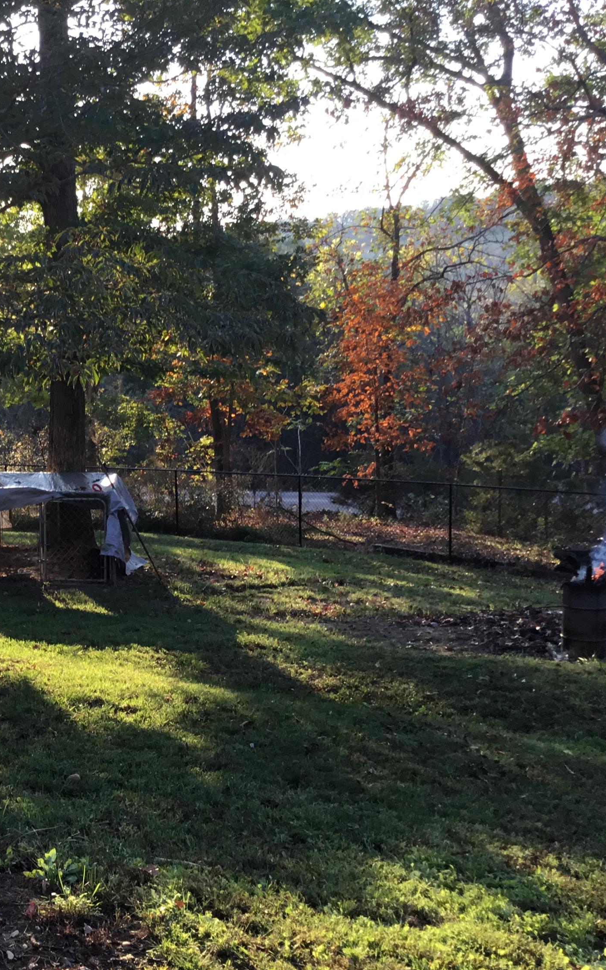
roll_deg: +3.1
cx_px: -34
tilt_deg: -11.5
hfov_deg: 27.2
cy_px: 485
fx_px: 1163
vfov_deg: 45.3
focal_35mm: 44
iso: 40
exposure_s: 1/120
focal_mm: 3.3
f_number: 2.4
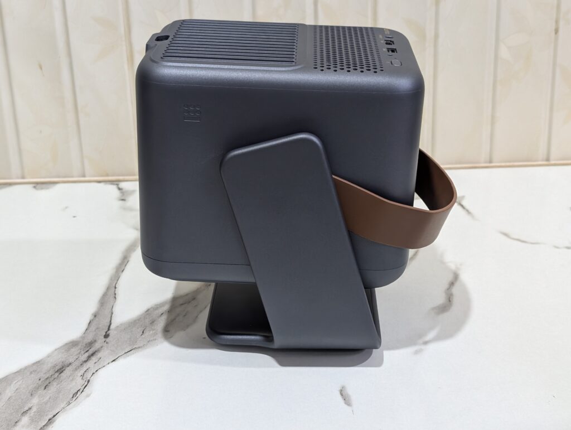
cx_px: 286
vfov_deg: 29.7
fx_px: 809
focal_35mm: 49
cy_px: 215
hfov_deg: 38.9
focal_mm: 6.9
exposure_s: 1/84.1
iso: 527
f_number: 1.68
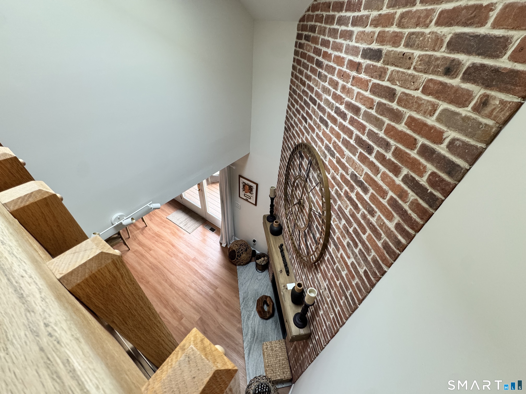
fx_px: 213
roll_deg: -4.6
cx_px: 263
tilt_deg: -40.8
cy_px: 197
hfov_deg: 102.1
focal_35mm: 14
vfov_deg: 85.7
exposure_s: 1/120
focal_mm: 2.22
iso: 250
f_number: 2.2
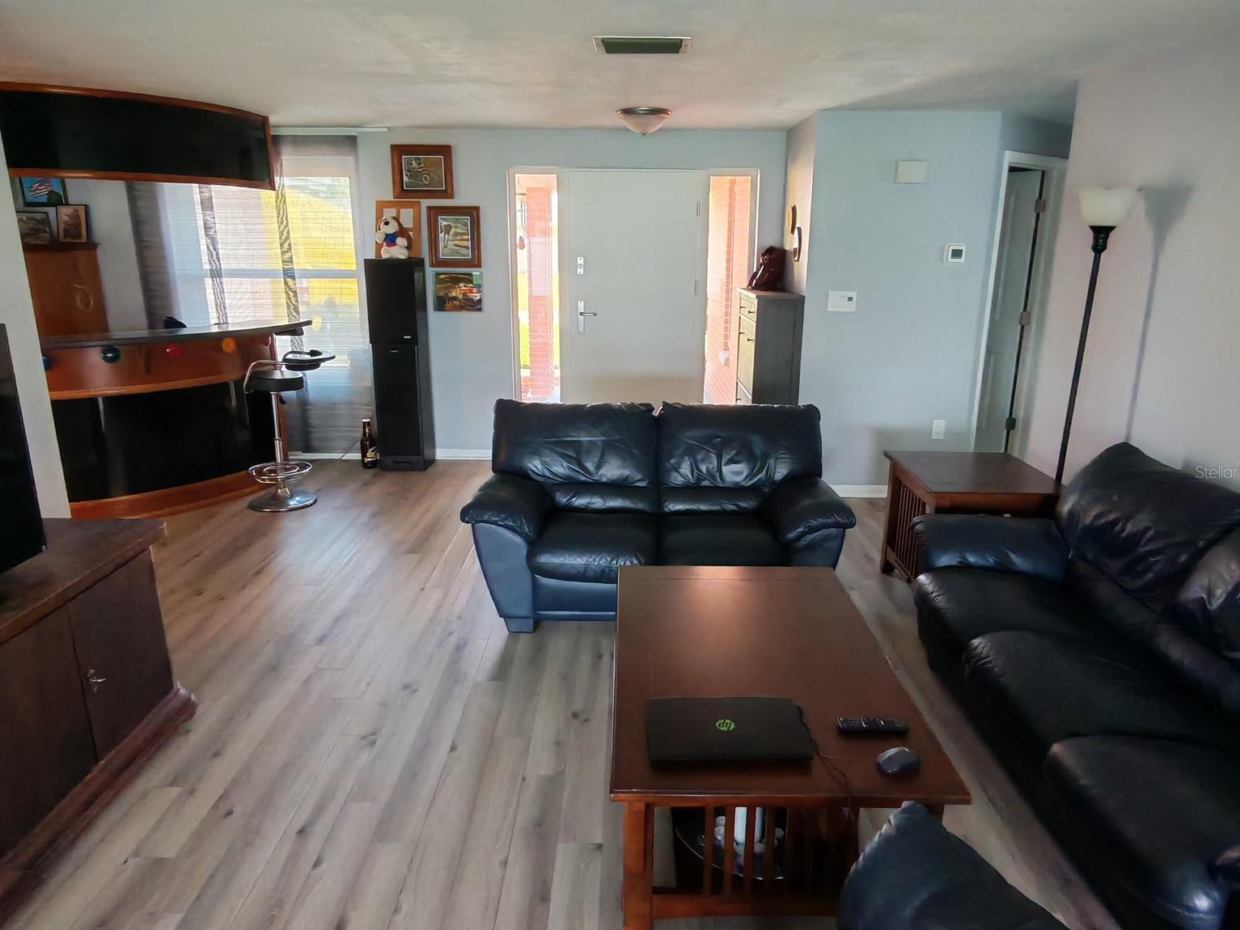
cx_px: 624
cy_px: 471
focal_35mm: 24
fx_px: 860
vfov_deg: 56.8
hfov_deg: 71.6
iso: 250
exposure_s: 1/20
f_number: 2.2
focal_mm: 1.96
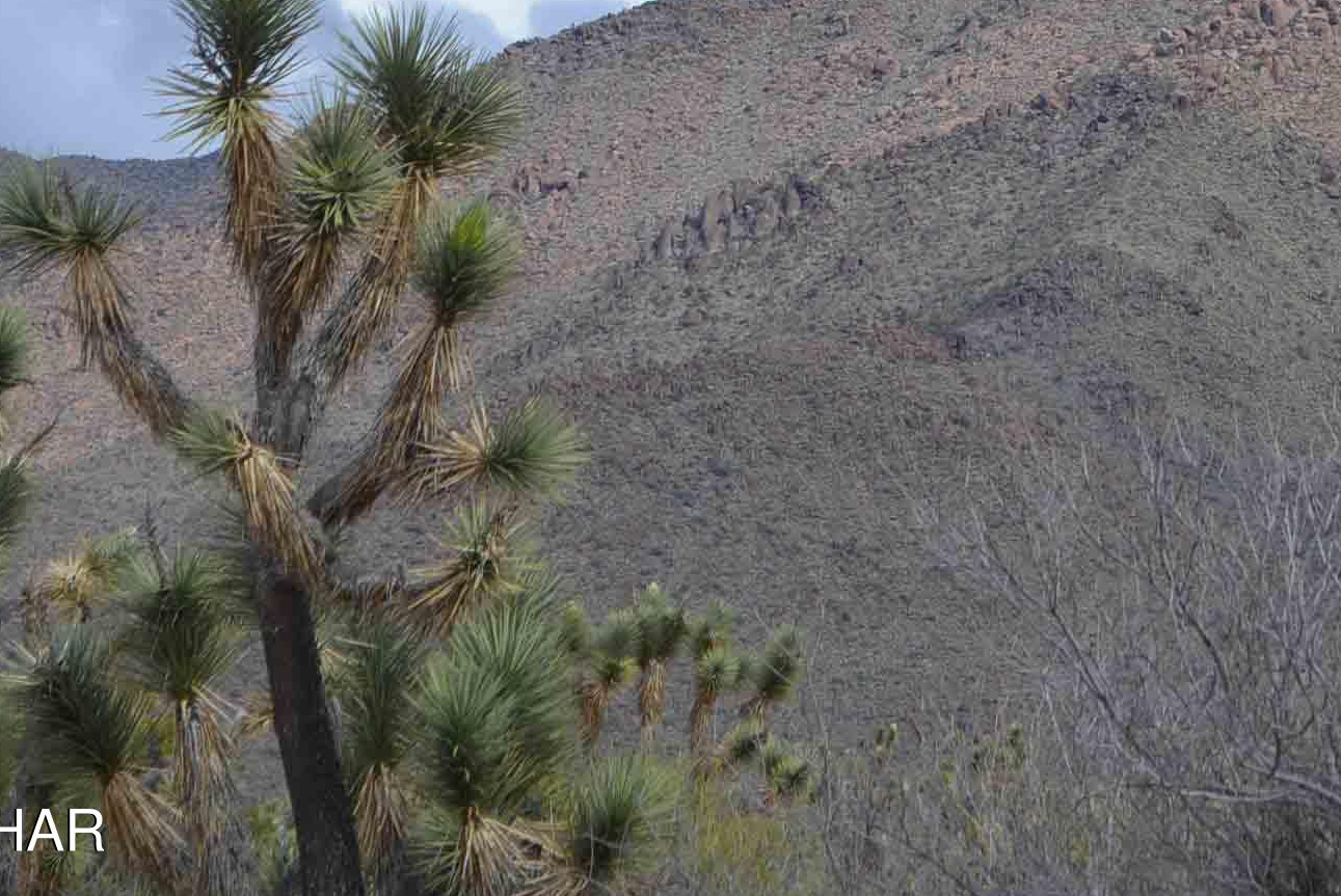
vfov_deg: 7.2
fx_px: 7126
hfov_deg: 10.7
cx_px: 1314
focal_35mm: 191
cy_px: -115
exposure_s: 1/320
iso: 100
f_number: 9
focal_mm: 55
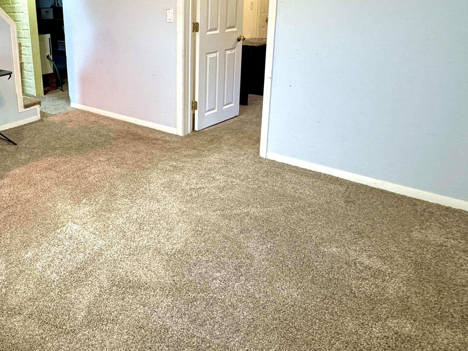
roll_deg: +0.4
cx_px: 103
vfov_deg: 52.5
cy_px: 87
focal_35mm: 25
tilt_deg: -13.7
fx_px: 338
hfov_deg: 64.1
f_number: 2.2
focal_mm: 2.22
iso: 200
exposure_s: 1/60
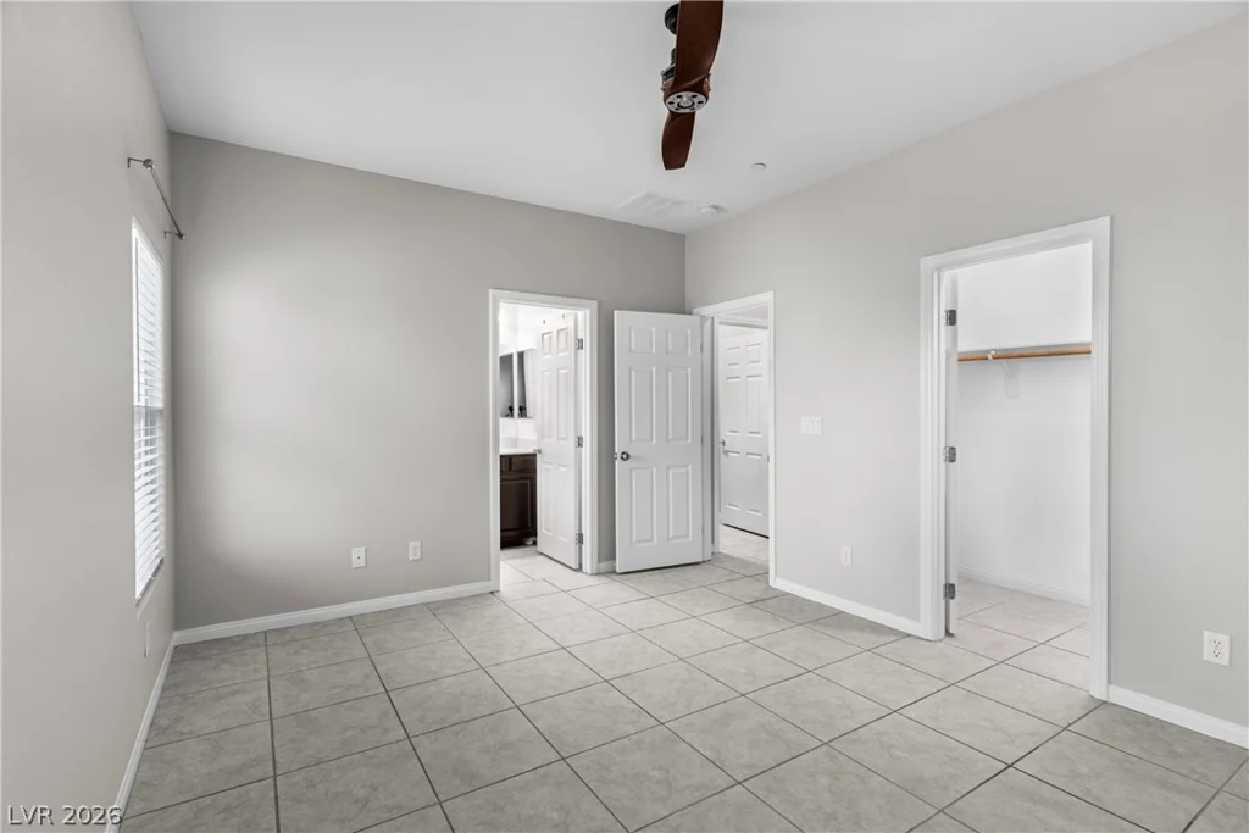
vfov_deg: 70.5
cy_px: 416
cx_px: 624
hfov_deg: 93.3
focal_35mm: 17
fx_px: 590
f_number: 8
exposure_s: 1/8
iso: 400
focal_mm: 17
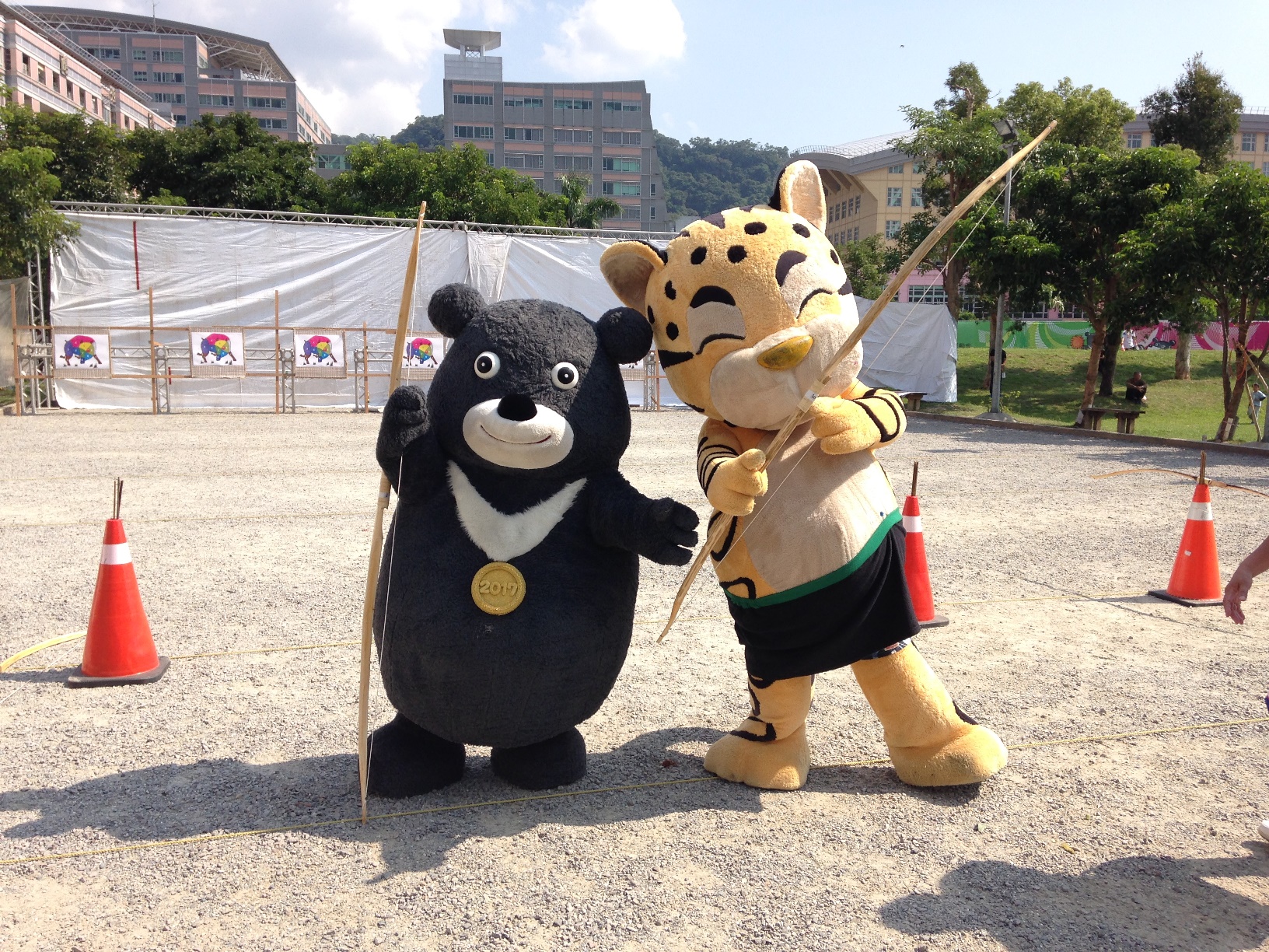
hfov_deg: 55.4
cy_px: 476
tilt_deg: -6.8
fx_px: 1210
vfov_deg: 42.9
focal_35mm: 33
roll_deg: -0.1
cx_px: 634
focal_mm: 4.12
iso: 50
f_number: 2.4
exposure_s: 1/1106
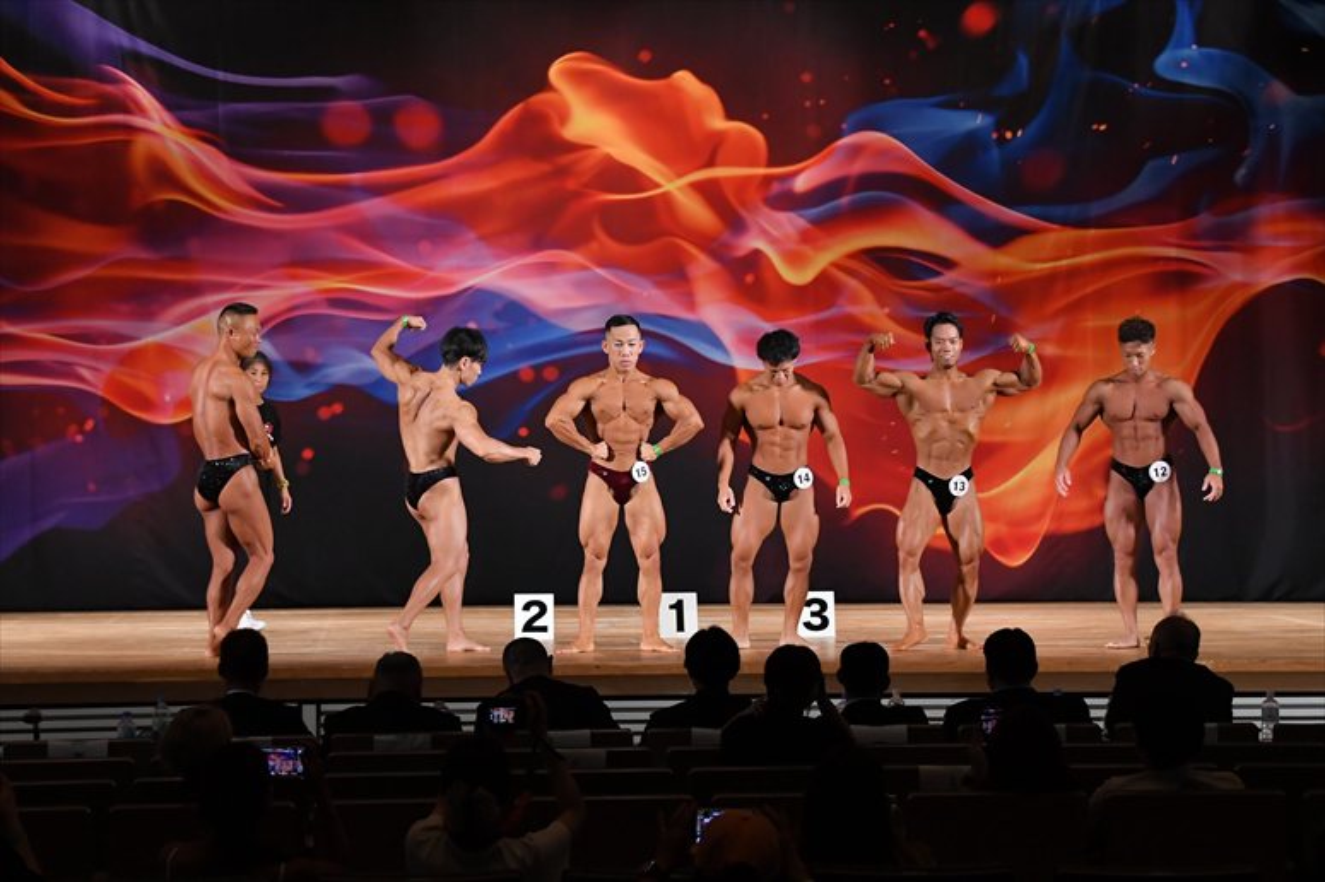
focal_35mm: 102
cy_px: 441
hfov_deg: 20.0
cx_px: 662
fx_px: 3752
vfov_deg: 13.4
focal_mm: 68
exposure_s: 1/400
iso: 3200
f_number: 5.6
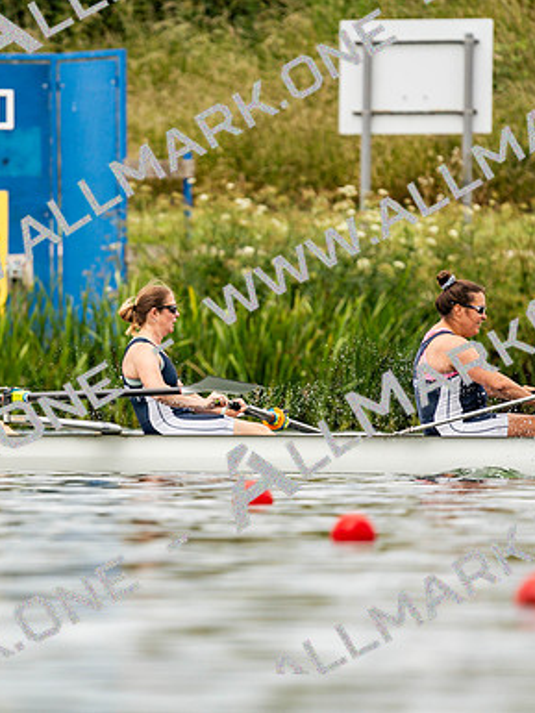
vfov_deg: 2.3
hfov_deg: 1.7
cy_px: 356
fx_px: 17918
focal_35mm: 870
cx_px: 68
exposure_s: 1/2000
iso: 400
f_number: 6.3
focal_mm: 600
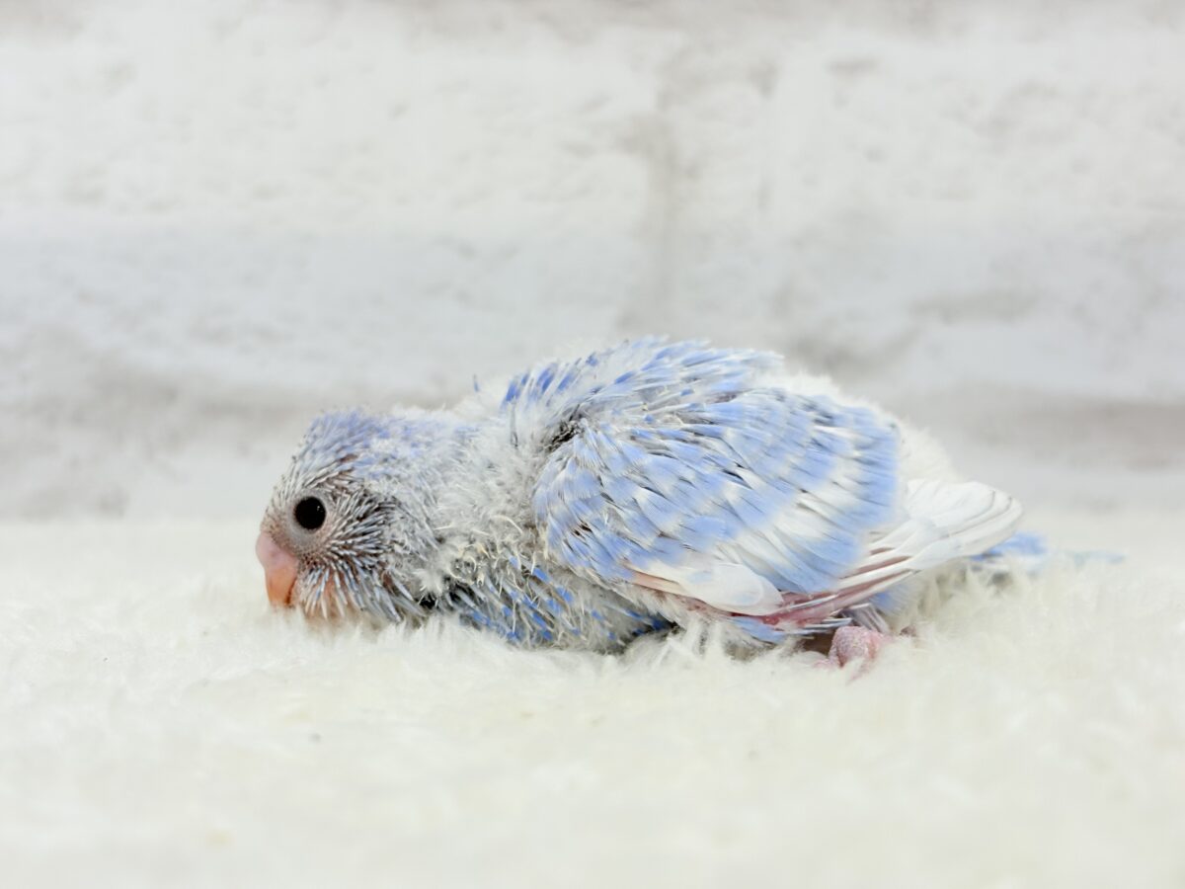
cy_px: 444
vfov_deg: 28.0
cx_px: 592
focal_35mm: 52
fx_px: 1780
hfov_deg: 36.8
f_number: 1.6
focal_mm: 5.96
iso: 25
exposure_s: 1/50
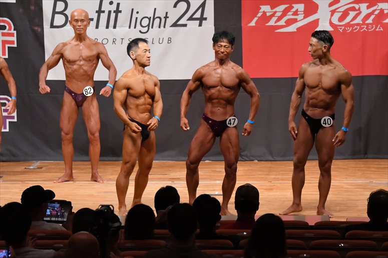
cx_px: 194
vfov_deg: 6.8
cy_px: 129
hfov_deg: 10.2
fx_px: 2176
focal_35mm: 202
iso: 9000
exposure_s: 1/400
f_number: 5.6
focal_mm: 135
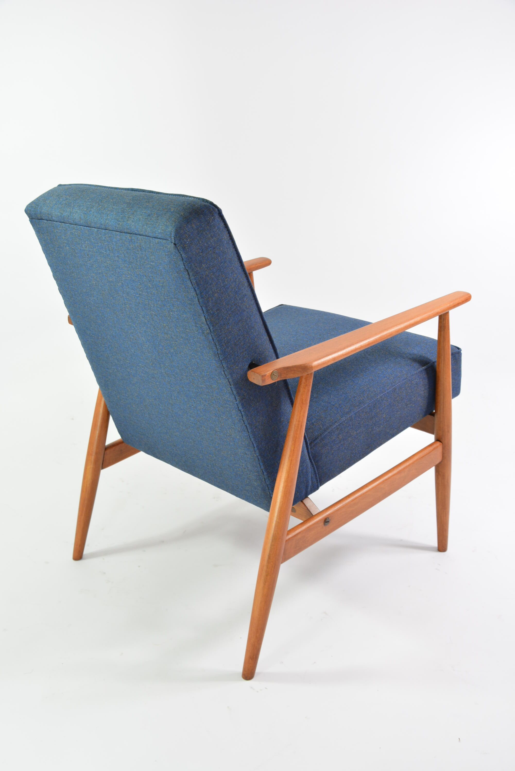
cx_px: 258
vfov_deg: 53.1
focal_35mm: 36
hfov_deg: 36.9
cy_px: 386
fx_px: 771
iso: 640
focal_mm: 24
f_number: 5.6
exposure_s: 1/60
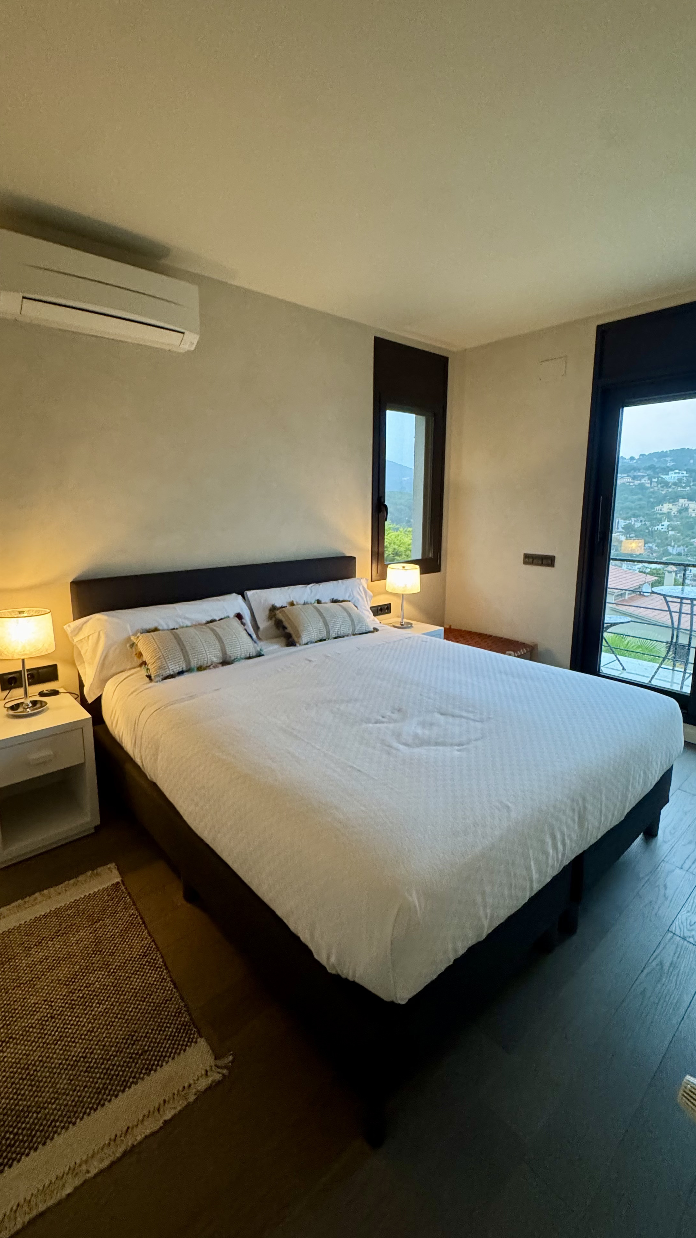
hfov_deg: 67.0
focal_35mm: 16
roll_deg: -0.2
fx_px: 525
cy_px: 592
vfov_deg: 99.3
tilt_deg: -10.9
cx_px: 330
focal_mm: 2.22
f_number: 2.2
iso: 500
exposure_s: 1/50
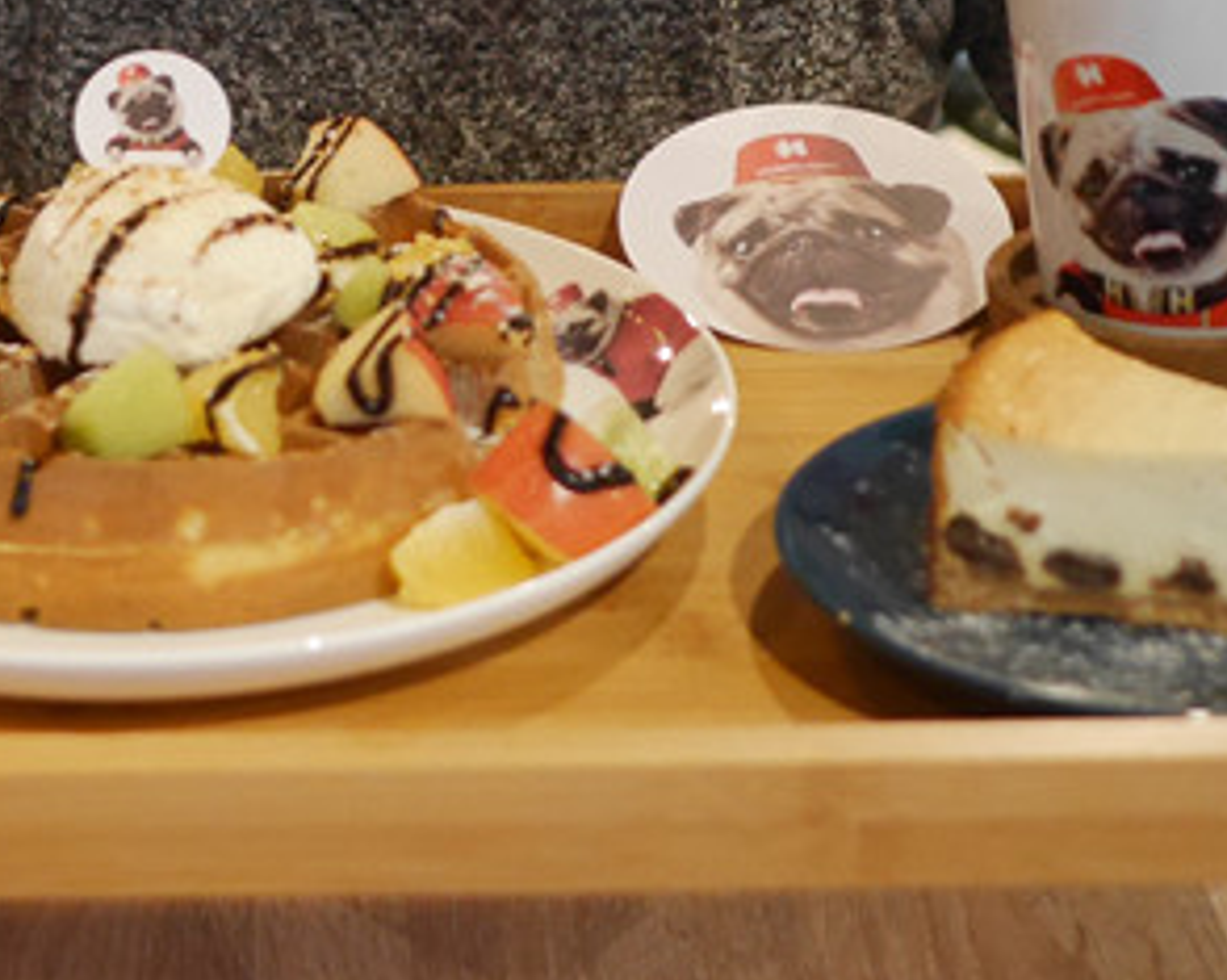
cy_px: -69
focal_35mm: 90
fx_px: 3266
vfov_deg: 16.6
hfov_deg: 21.0
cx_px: 251
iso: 1600
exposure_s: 1/60
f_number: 1.7
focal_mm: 15
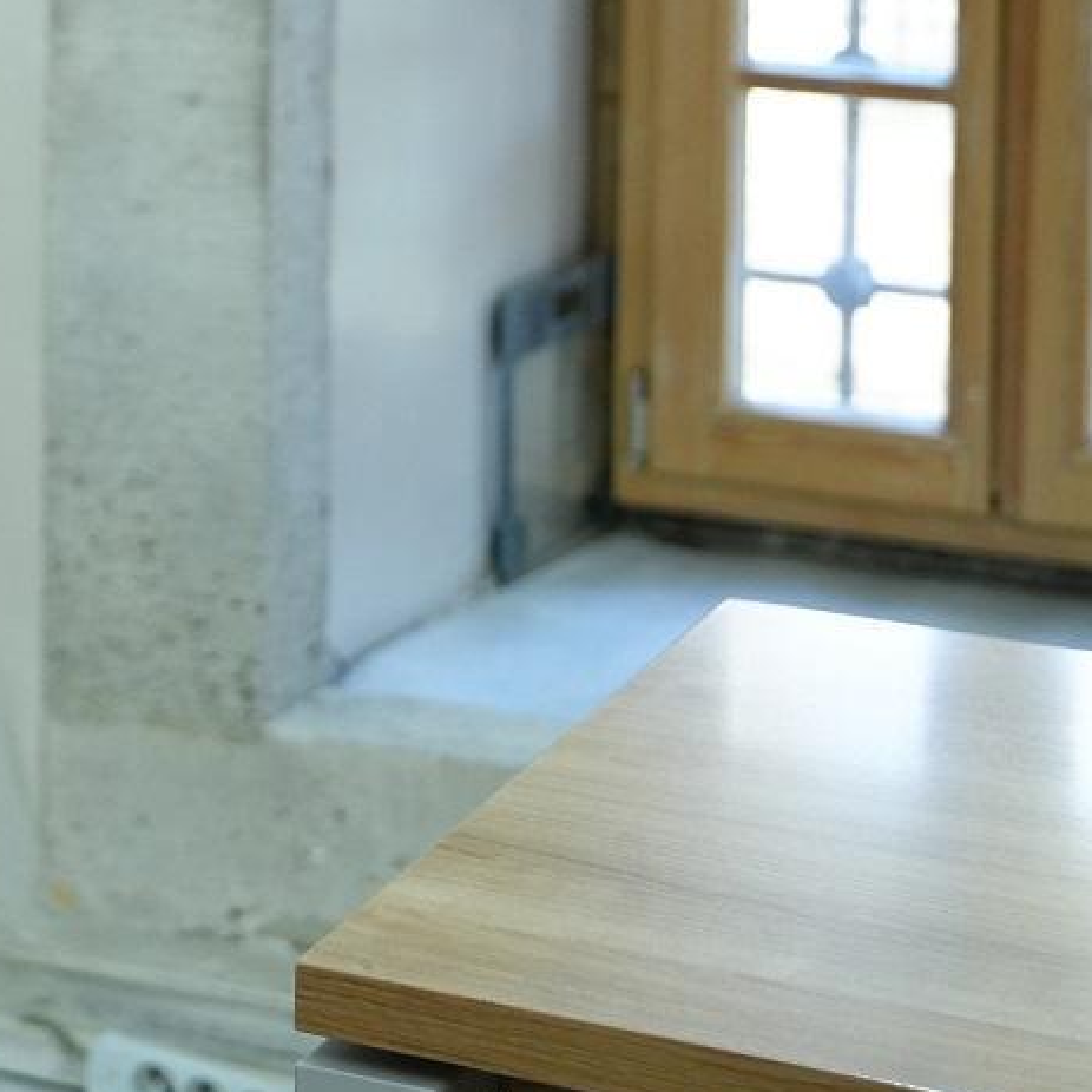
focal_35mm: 130
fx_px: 4640
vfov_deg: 13.1
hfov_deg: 12.6
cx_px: -688
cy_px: -193
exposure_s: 1/125
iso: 1250
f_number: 3.2
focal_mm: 42
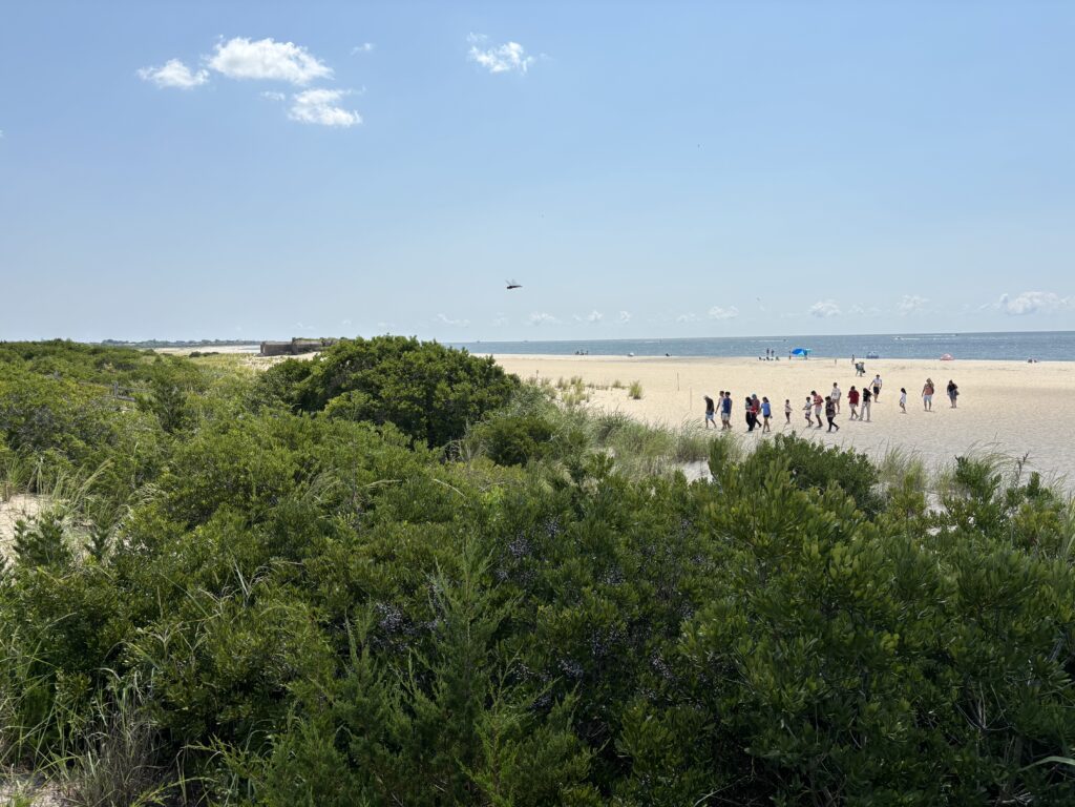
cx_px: 538
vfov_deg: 53.1
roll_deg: +0.7
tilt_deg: -5.4
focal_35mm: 26
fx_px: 807
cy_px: 404
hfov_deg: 67.3
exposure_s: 1/5618
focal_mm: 5.96
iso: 50
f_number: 1.6
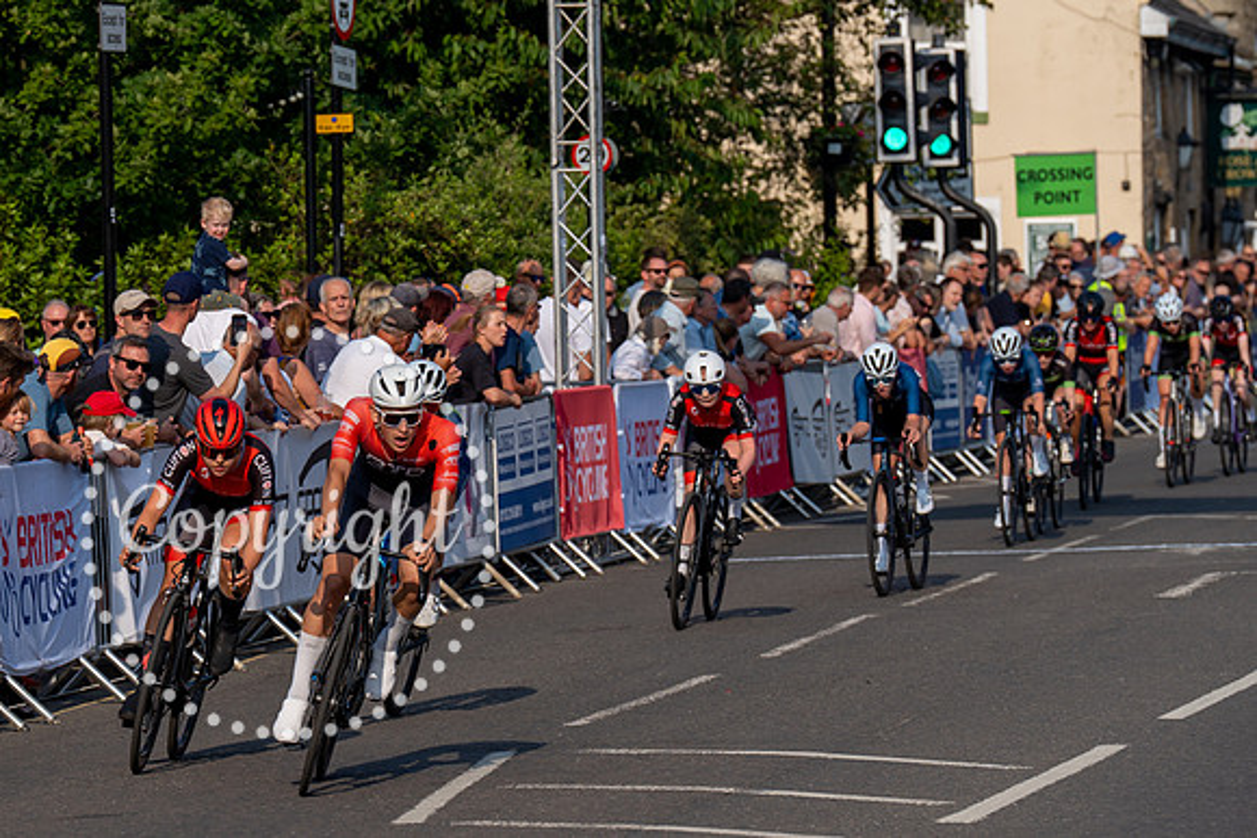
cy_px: 396
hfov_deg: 7.9
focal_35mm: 259
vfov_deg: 5.3
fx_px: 9059
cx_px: 437
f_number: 6.3
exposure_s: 1/1000
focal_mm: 191
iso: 160
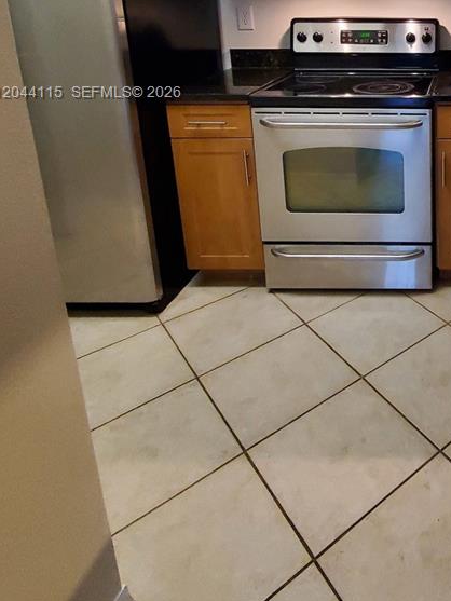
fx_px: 486
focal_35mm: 28
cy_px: 94
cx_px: 467
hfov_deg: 41.9
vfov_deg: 57.1
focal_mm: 1.8
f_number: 2.2
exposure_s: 1/29
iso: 400
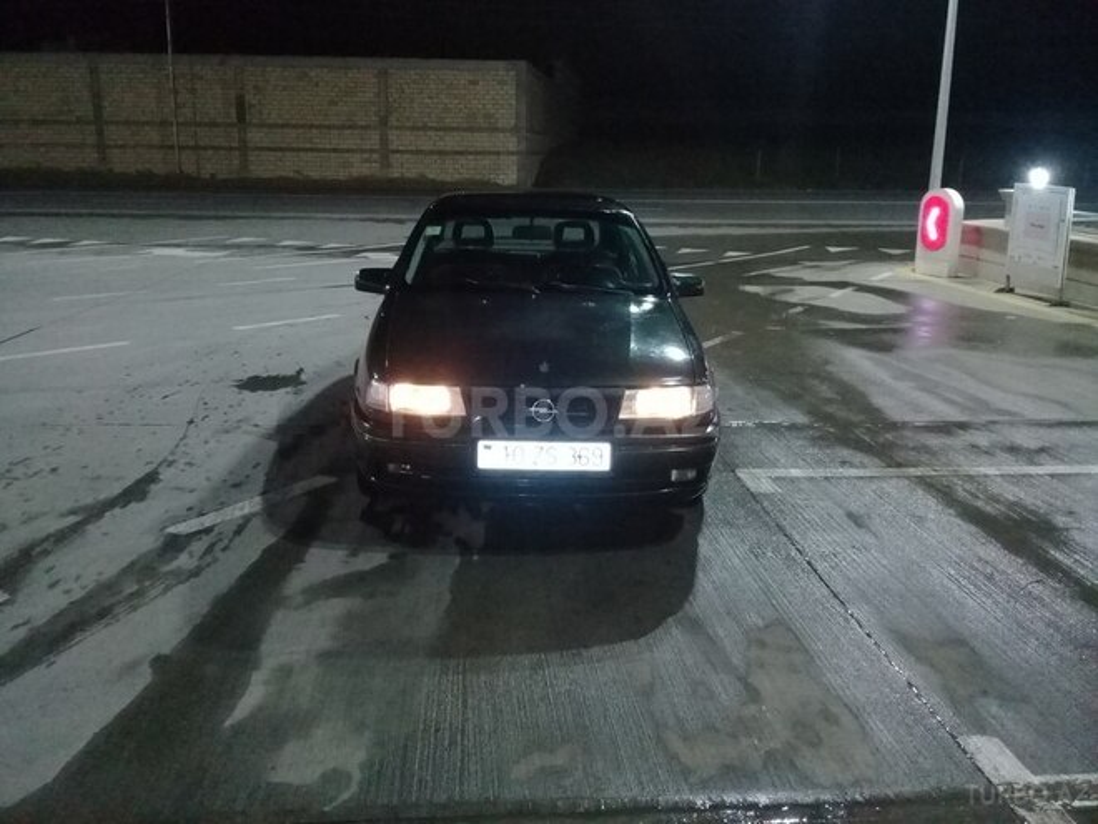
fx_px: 983
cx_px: 549
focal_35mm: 31
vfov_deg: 45.4
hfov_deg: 58.4
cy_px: 412
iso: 640
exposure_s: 1/17
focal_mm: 3.3
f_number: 2.2
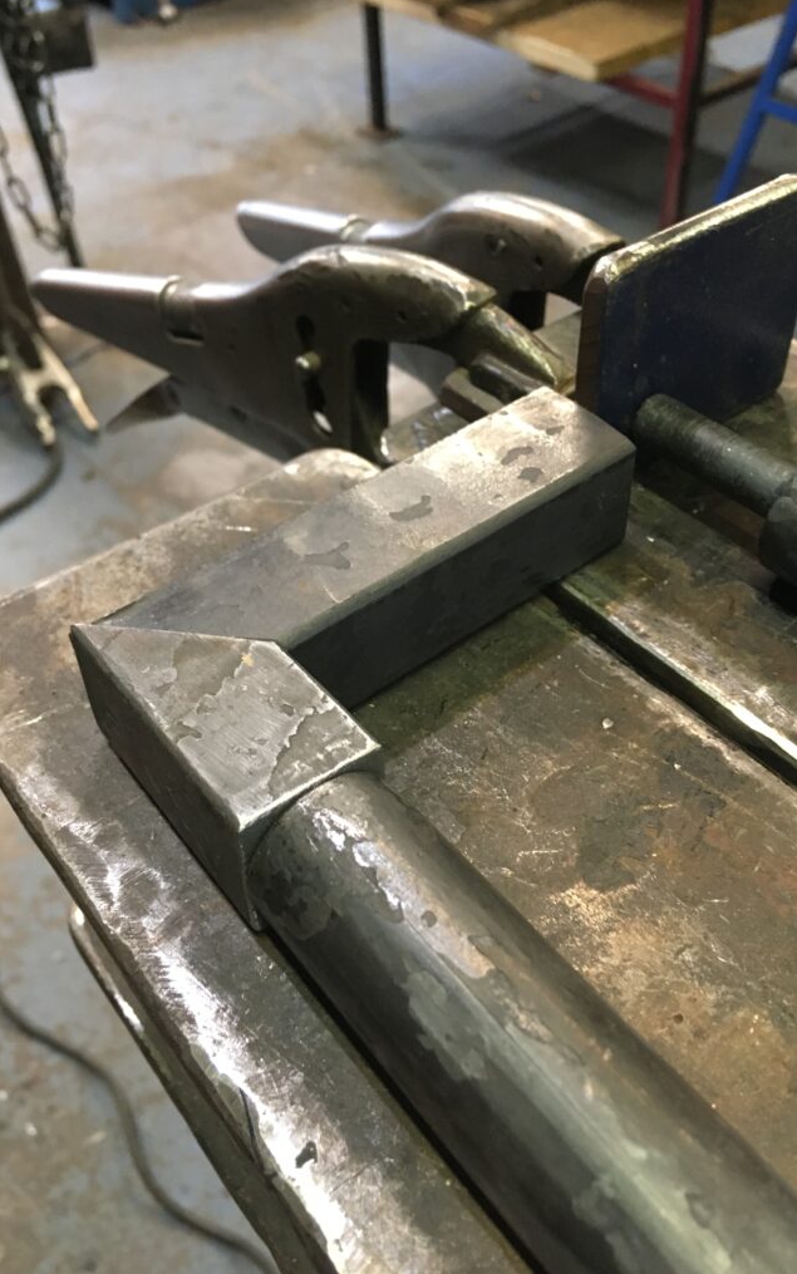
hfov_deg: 40.6
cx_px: 399
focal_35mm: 31
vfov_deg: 61.2
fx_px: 1077
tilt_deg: -45.8
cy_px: 635
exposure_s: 1/17
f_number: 2.2
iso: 200
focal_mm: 4.15
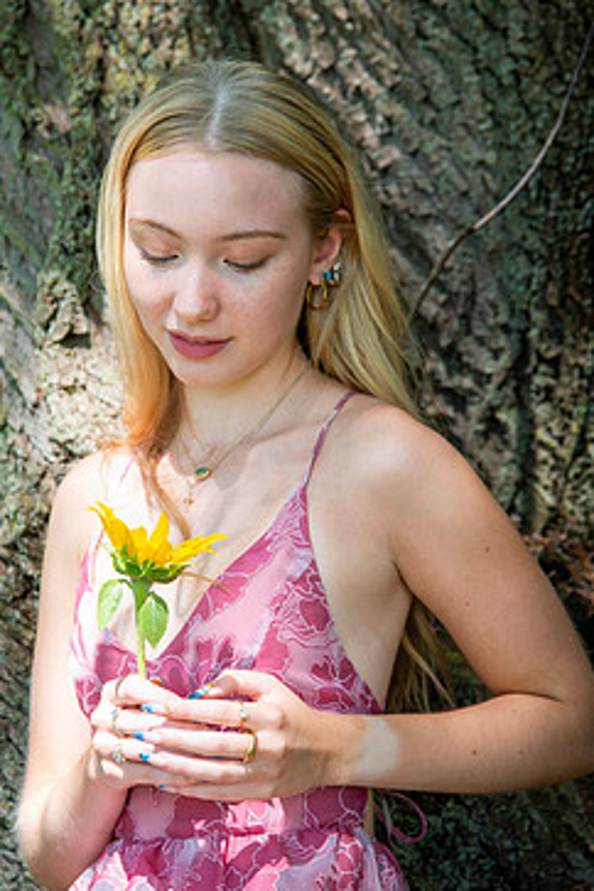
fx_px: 3069
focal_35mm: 124
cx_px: 231
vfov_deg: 16.5
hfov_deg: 11.1
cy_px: 437
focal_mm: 100
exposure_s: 1/160
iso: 320
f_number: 5.6
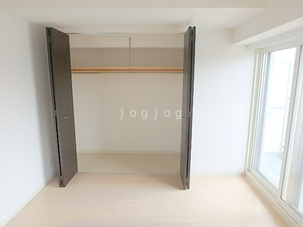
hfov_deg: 79.0
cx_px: 152
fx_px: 184
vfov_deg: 63.4
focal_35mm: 21
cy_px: 114
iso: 125
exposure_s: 1/80
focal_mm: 3.7
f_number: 3.5
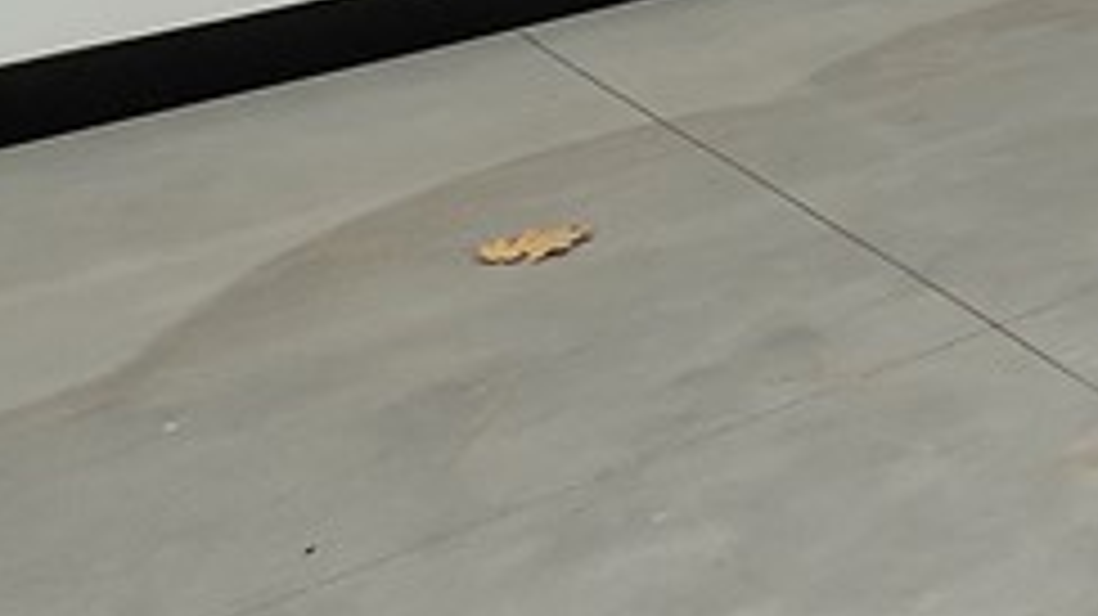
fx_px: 2037
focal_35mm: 70
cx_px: 2174
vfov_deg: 13.1
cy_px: -841
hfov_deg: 19.0
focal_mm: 10
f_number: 8
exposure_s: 1/30
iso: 320
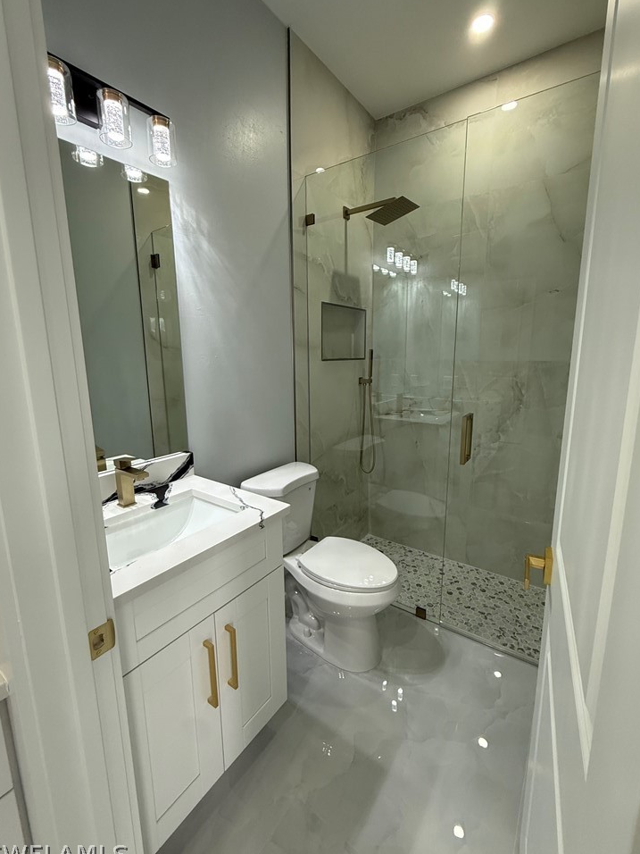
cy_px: 418
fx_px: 370
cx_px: 322
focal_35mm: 15
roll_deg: +0.2
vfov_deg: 98.2
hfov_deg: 81.7
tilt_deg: -10.1
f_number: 2.2
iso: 200
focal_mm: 2.22
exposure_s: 1/120
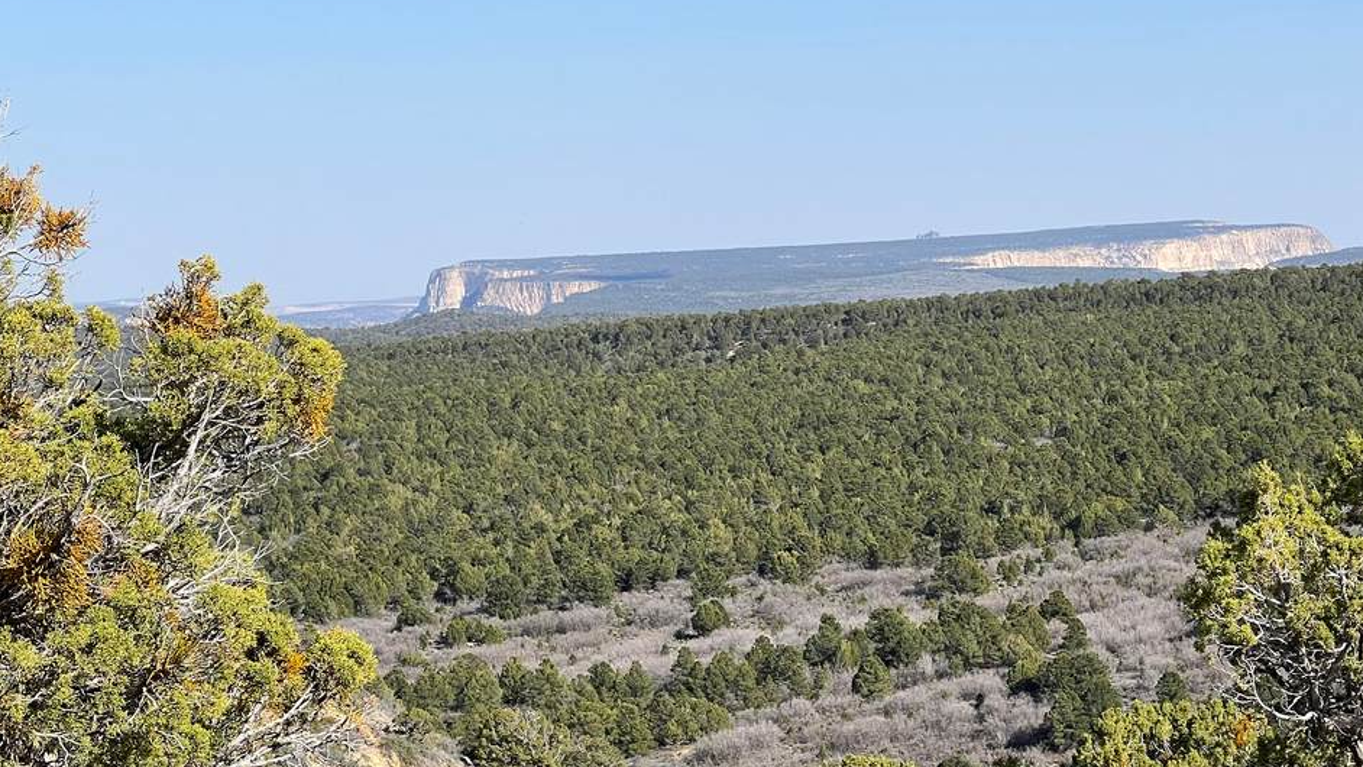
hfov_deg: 18.8
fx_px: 4120
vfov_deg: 10.6
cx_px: 820
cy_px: 398
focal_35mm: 114
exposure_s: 1/911
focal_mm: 9
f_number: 2.8
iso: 32
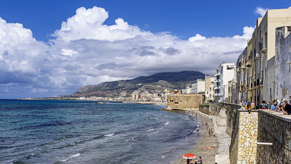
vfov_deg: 30.4
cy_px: 93
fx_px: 301
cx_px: 170
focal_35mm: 39
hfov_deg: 51.4
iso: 125
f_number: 11
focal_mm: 30
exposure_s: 1/250
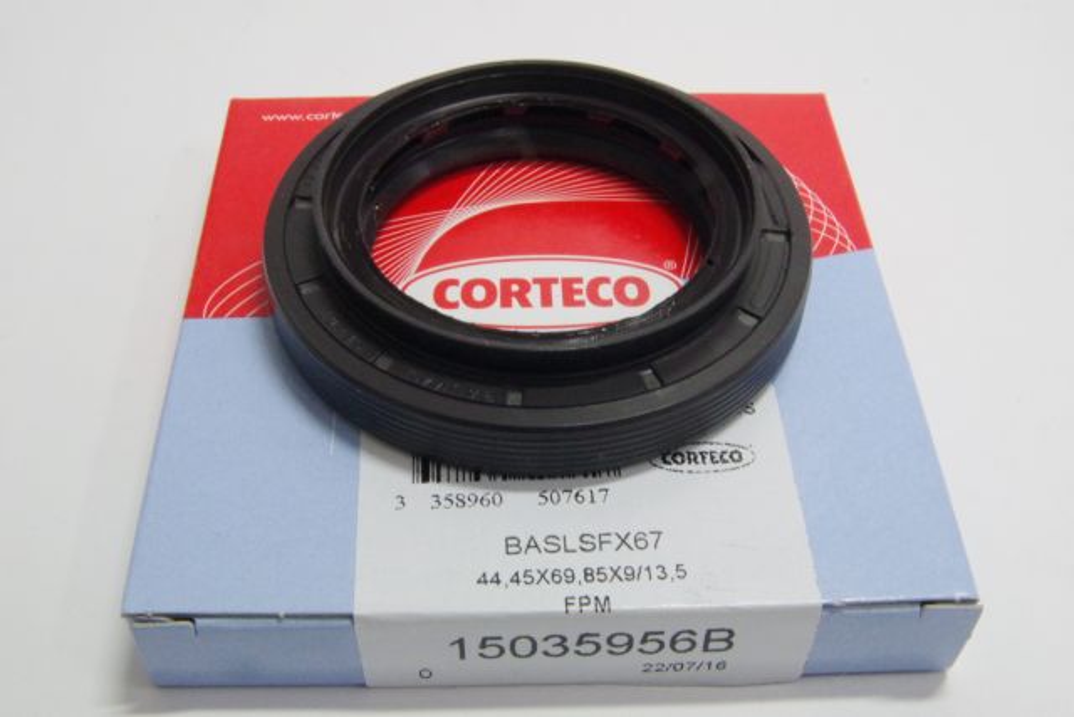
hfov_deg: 38.9
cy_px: 358
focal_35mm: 51
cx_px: 537
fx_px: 1522
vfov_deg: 26.5
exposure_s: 1/15
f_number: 32
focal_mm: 34
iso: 6400
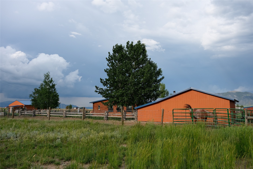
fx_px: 204
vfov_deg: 45.0
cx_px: 126
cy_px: 84
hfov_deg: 63.7
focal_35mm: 29
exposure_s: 1/800
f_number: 5.6
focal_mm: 19.2
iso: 320
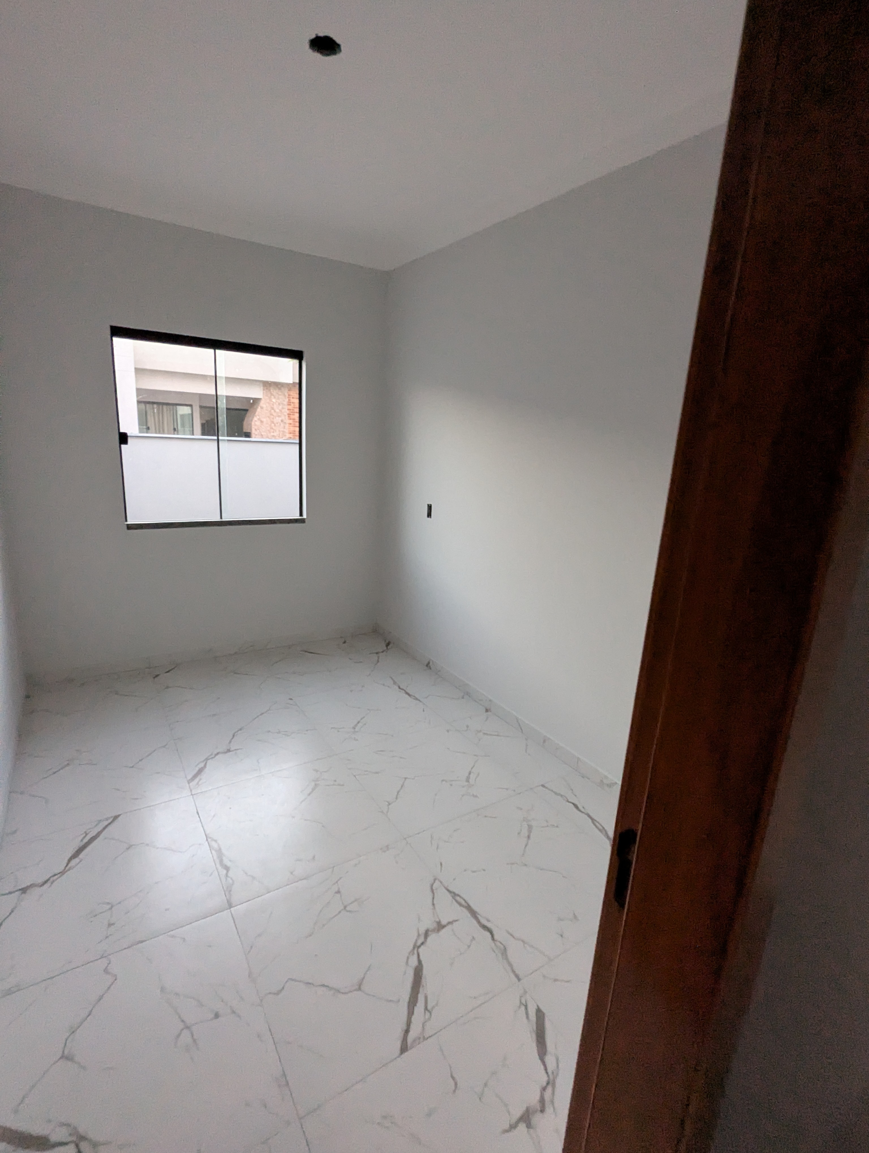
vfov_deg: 94.4
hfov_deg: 78.2
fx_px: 534
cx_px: 434
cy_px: 576
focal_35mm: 16
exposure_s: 1/23.8
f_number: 2.2
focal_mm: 2.35
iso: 842
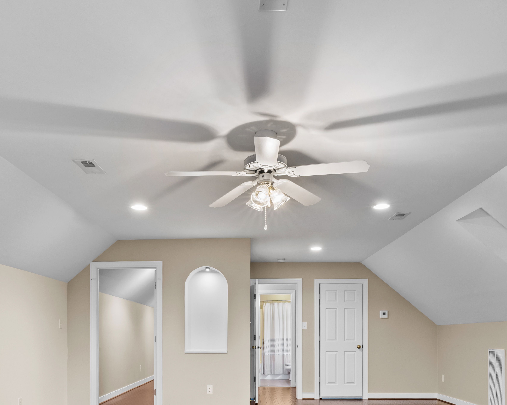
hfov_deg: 57.1
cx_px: 236
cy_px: 343
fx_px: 465
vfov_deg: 44.1
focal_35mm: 31
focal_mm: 16
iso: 400
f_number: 8
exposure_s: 1.6
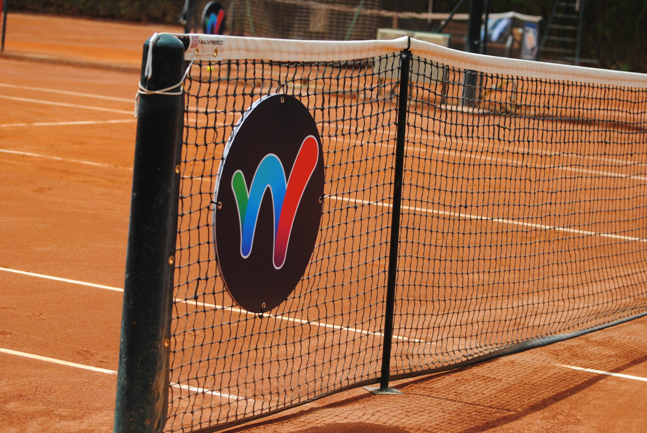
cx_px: 324
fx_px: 1889
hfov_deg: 19.4
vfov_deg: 13.1
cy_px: 216
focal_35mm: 105
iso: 110
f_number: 4.5
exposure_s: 1/1000
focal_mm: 70
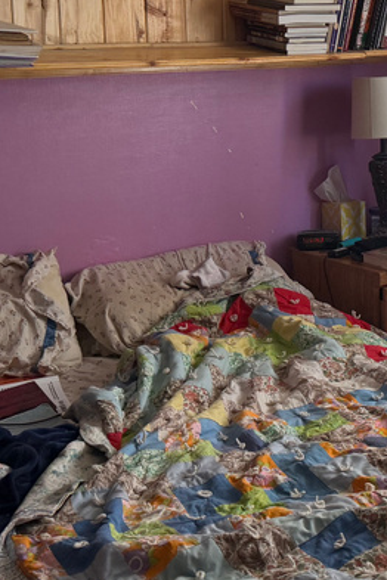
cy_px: 152
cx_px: 461
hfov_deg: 19.7
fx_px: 1048
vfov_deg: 30.5
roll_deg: +0.4
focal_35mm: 65
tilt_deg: -8.3
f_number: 1.78
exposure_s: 1/130
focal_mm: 6.76
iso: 160
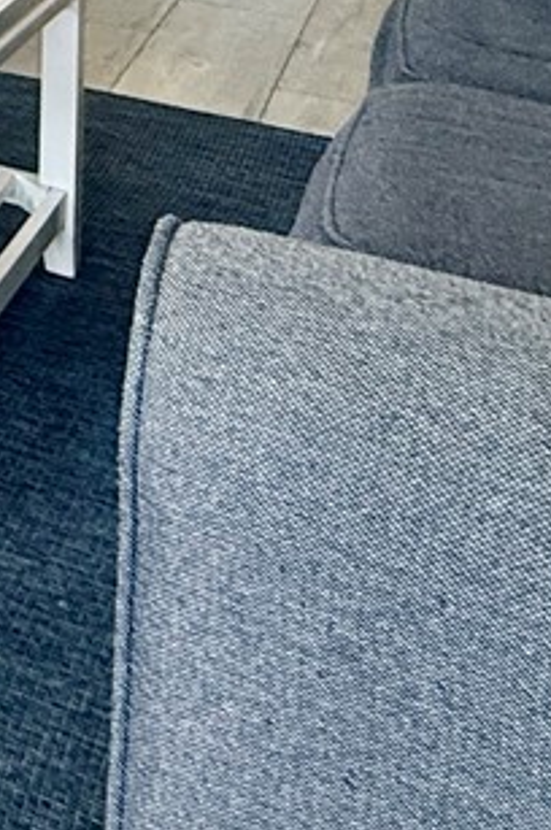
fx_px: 1749
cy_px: -468
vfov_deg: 21.6
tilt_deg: -0.7
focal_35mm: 76
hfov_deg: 13.1
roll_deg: -0.6
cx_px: -797
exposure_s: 1/120
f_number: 2.2
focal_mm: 2.22
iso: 160
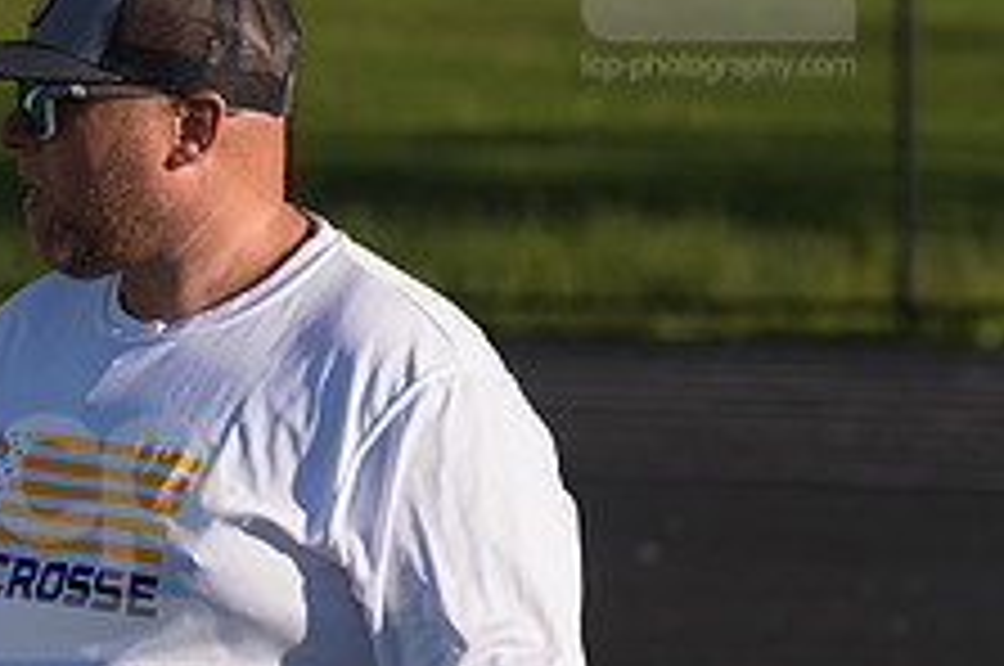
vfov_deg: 2.3
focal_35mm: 586
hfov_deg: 3.5
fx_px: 16319
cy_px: 540
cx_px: 81
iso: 250
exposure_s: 1/1600
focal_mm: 150
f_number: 5.6
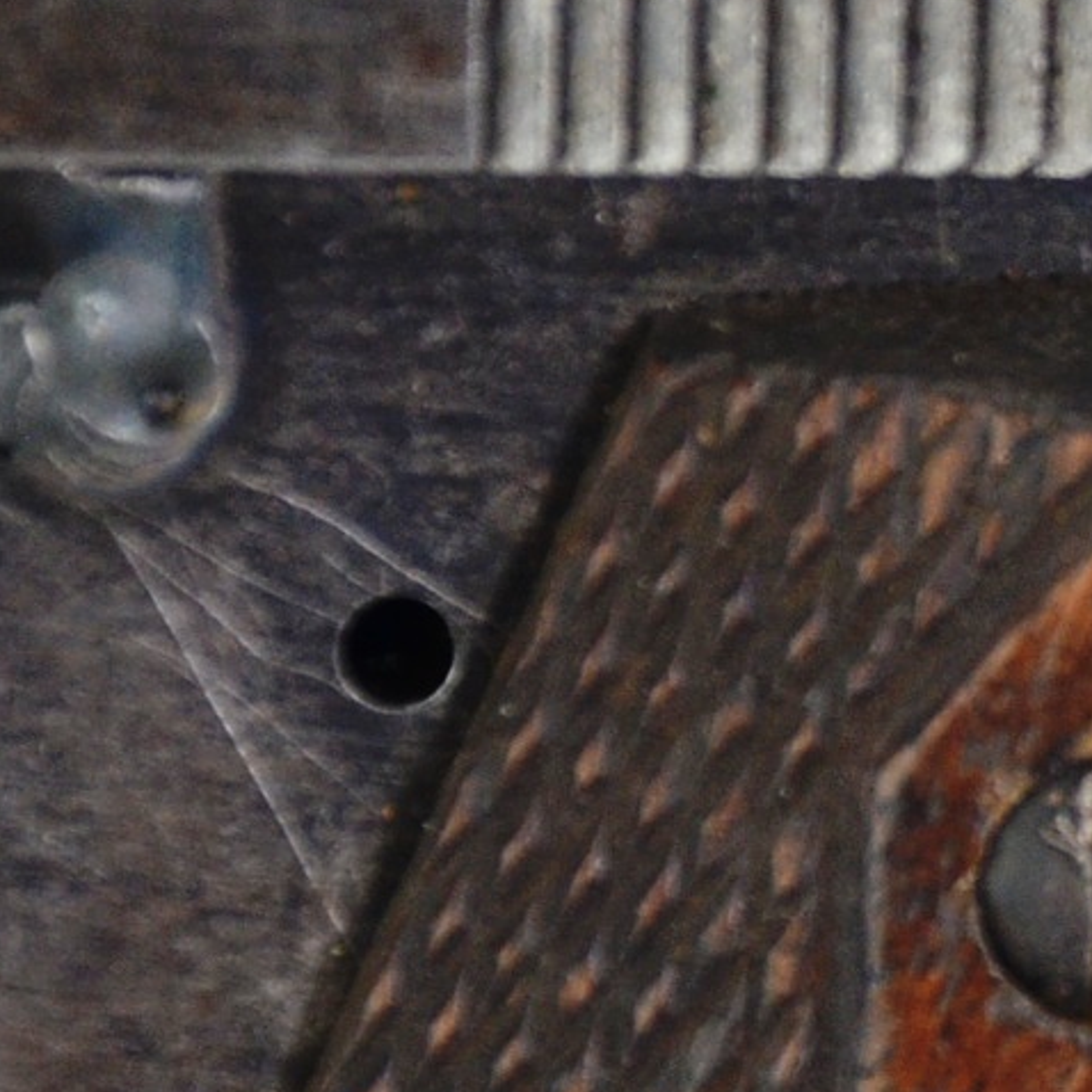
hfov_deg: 2.0
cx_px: 1917
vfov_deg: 2.0
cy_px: 605
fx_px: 31628
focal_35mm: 886
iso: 720
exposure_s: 1/250
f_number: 5.6
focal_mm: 135
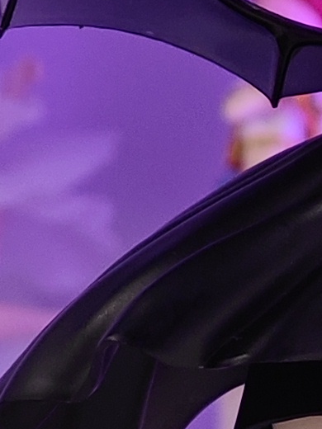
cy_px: 494
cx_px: 535
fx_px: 6226
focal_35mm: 502
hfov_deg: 3.0
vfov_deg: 3.9
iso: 400
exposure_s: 1/20.1
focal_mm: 7.48
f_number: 2.4
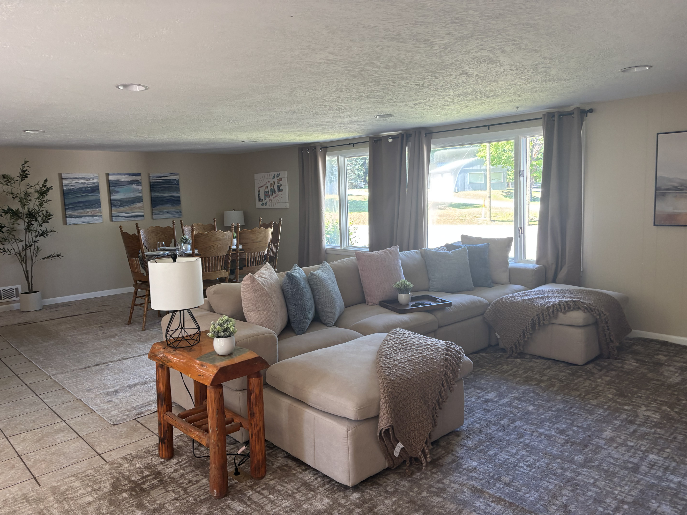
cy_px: 258
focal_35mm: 26
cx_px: 344
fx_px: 516
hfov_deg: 67.3
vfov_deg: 53.1
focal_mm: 5.96
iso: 125
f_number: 1.6
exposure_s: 1/99
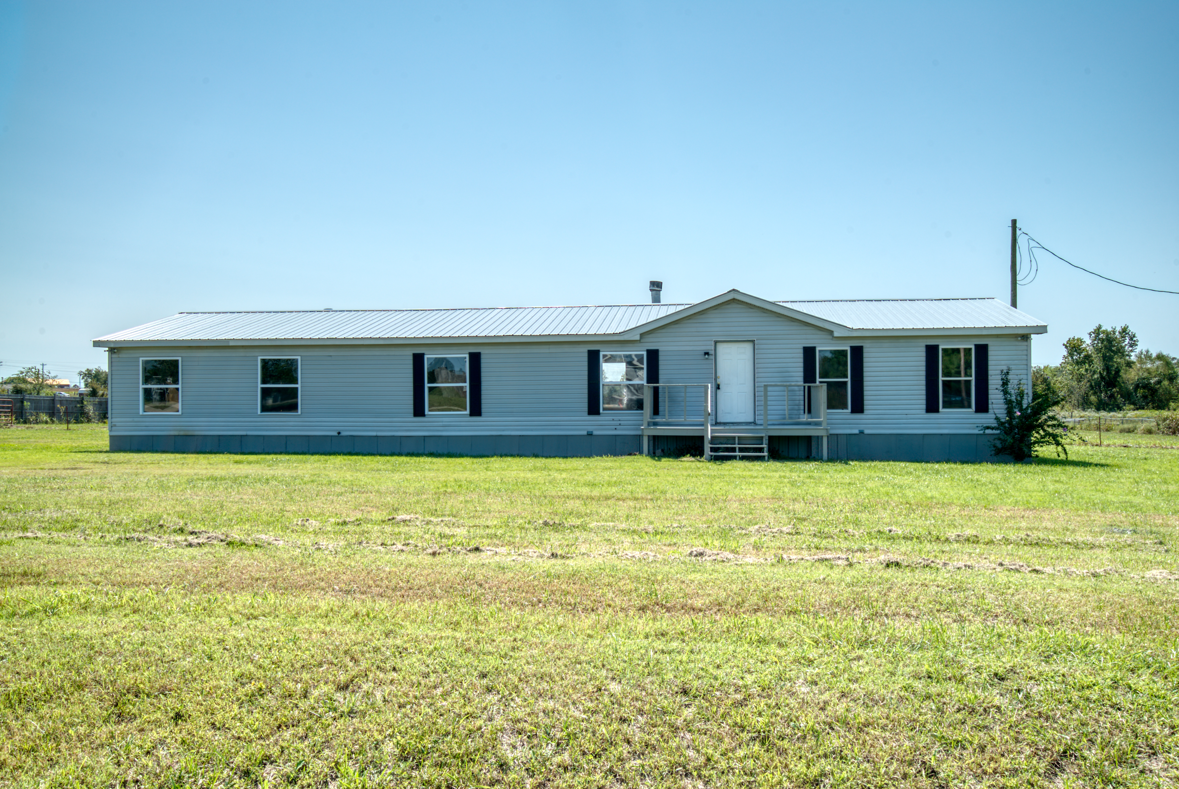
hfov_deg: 63.6
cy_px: 394
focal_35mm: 29
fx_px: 951
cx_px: 590
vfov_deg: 45.1
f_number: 16
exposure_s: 1/40
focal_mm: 29
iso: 100
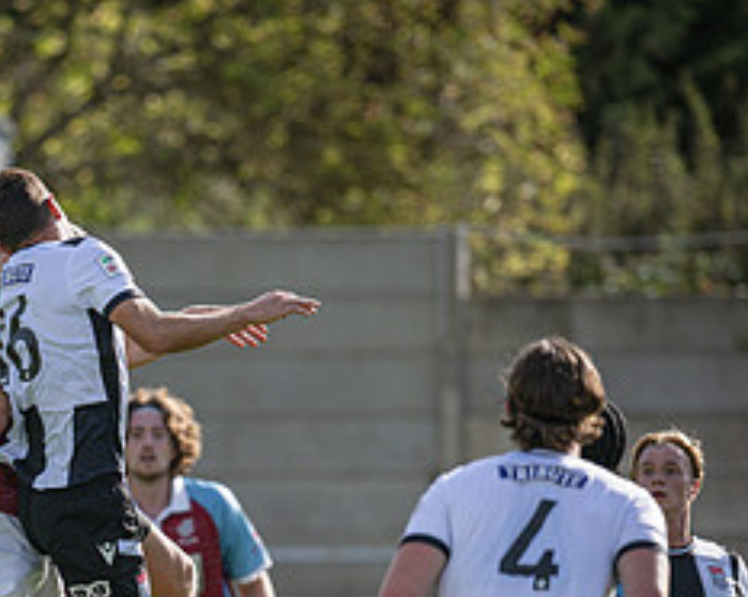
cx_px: -136
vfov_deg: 1.4
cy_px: 587
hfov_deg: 1.8
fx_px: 24044
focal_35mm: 1087
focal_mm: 400
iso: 320
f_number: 4.5
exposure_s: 1/2000
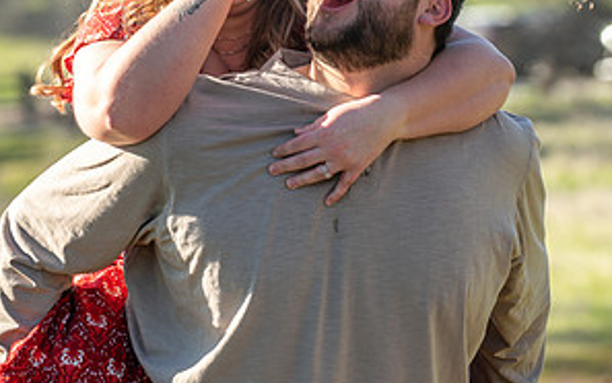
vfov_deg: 6.1
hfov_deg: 9.7
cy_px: 86
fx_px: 3605
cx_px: 307
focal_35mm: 216
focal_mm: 140
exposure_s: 1/250
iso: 50
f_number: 4
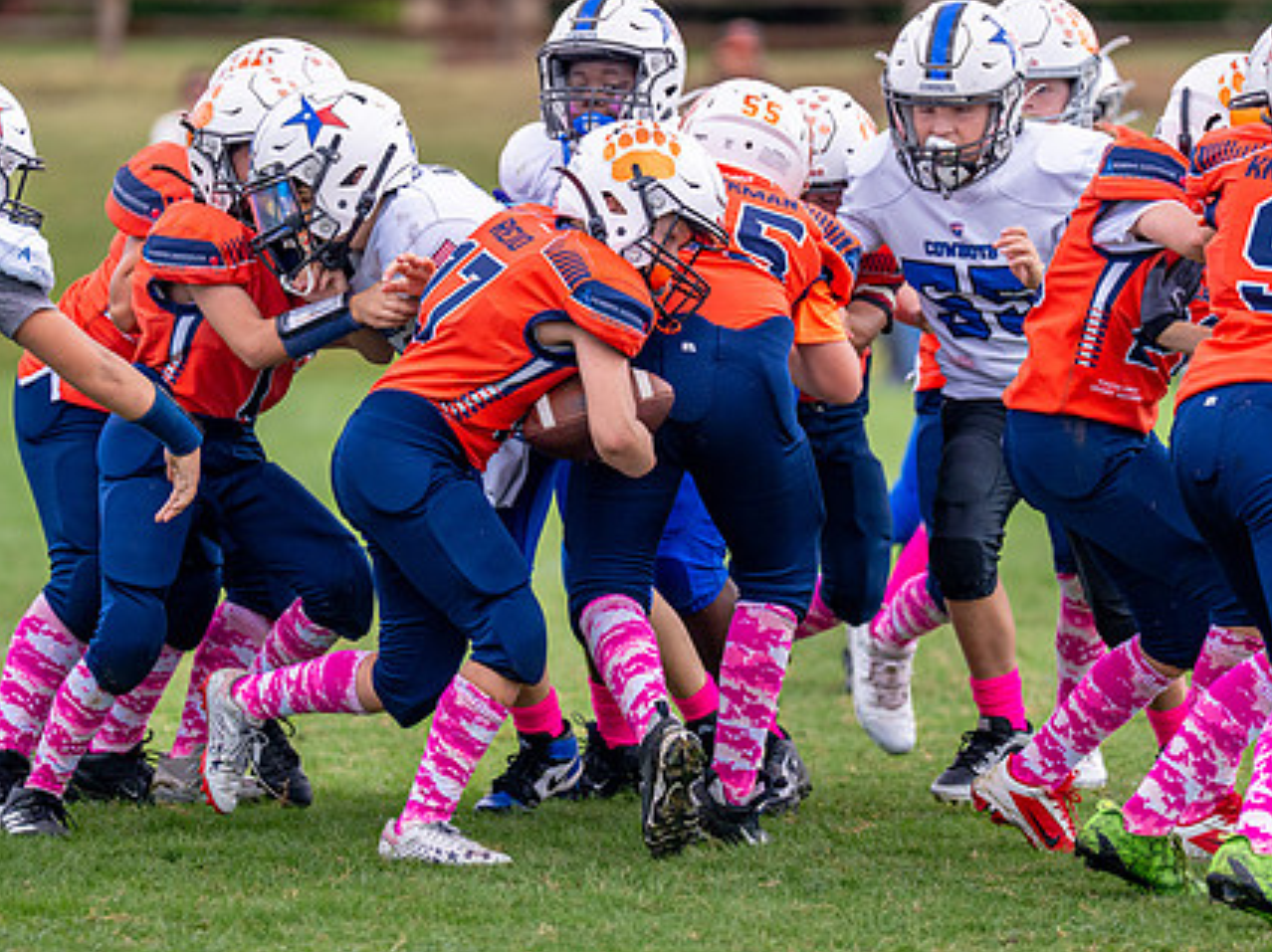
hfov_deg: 6.1
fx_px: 12009
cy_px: 444
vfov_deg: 4.5
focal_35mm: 327
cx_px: 508
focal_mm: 200
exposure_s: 1/3200
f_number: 2.8
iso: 400
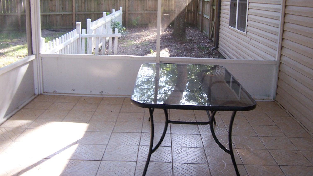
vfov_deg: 31.8
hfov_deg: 54.0
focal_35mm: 37
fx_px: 307
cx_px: 154
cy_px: 60
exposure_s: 1/30
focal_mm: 5.5
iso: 80
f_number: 3.4
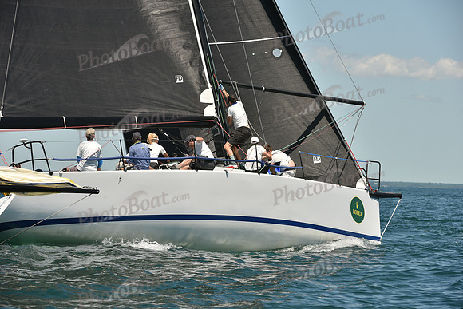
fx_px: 2573
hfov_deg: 10.3
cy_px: 154
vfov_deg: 6.9
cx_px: 232
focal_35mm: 200
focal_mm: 200
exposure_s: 1/1000
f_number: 8
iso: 250
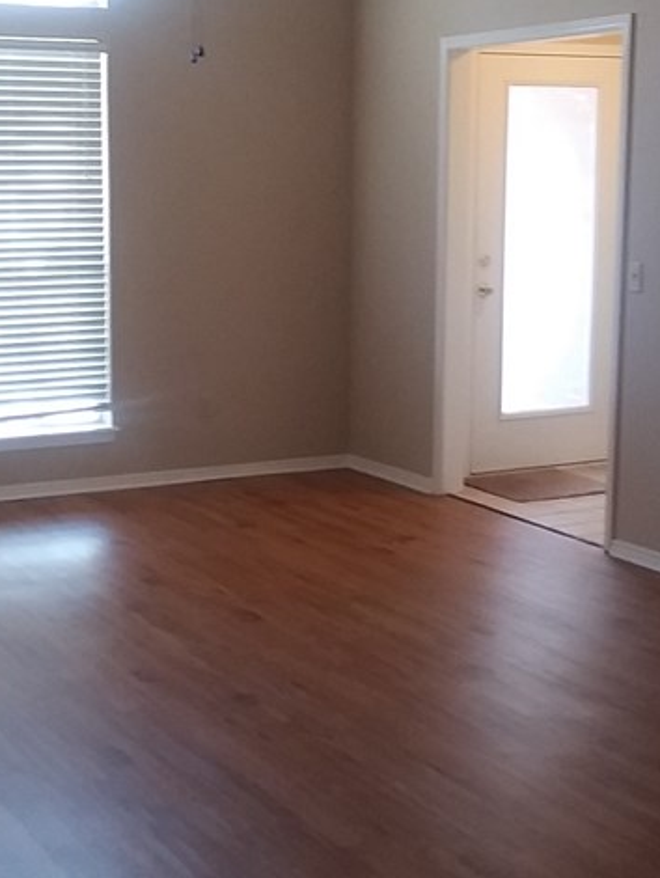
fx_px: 1599
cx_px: 306
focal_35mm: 63
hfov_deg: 23.3
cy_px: 431
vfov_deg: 30.7
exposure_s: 1/30
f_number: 1.9
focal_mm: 2.47
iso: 80
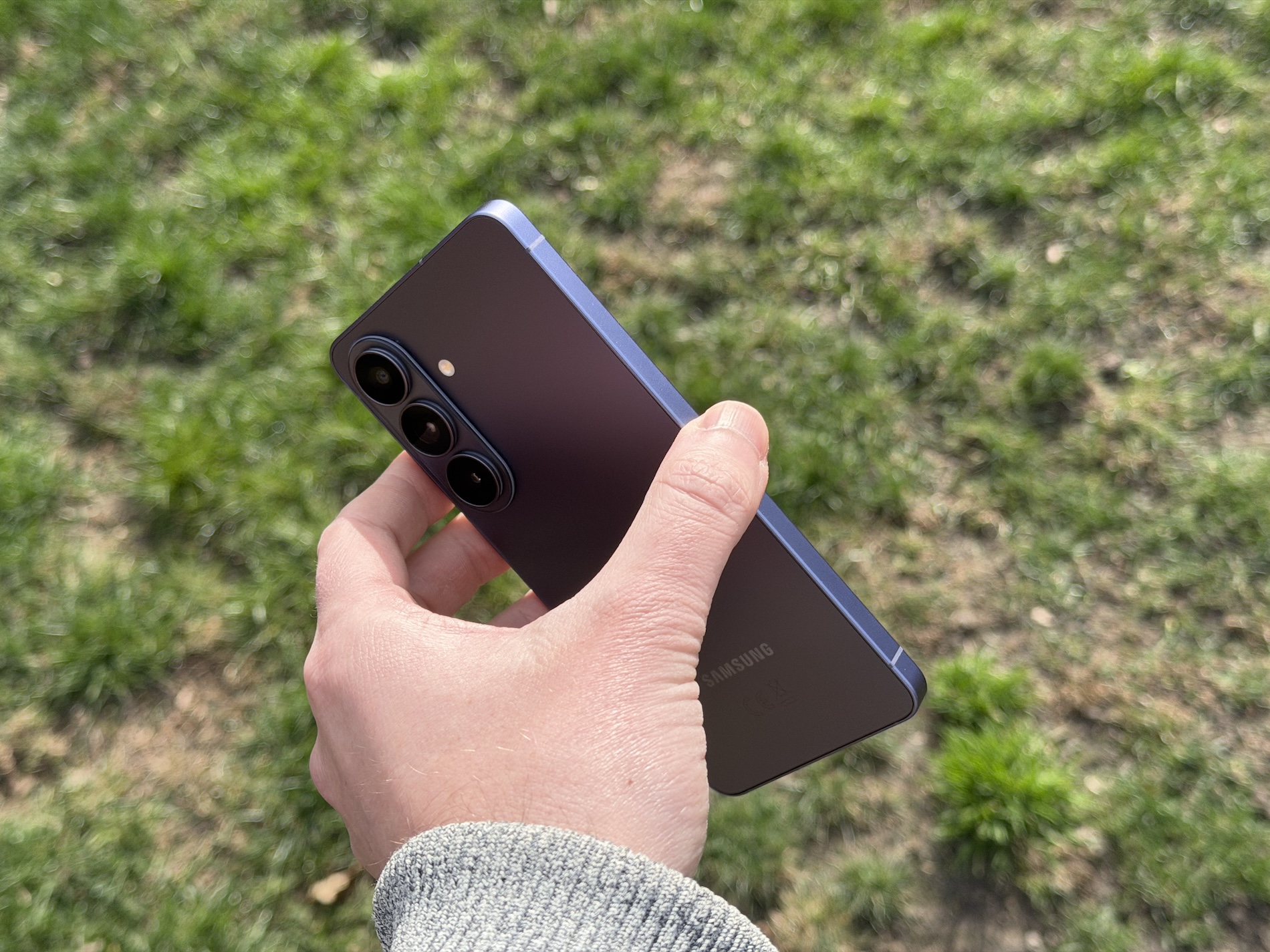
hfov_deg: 39.7
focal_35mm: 48
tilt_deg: -49.6
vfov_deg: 30.3
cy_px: 476
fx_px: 1761
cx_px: 635
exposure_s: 1/3226
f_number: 1.78
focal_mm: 6.76
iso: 80
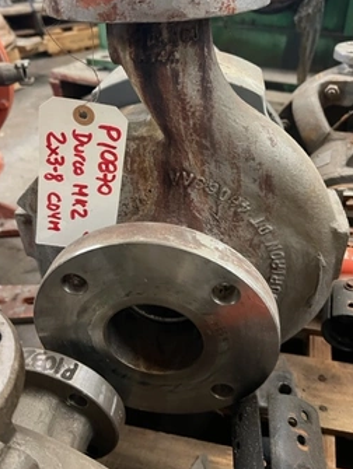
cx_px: 179
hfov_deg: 45.5
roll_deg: +2.5
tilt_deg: -31.6
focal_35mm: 31
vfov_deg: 58.0
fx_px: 421
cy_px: 196
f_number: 1.5
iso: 500
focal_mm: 5.7
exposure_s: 1/40
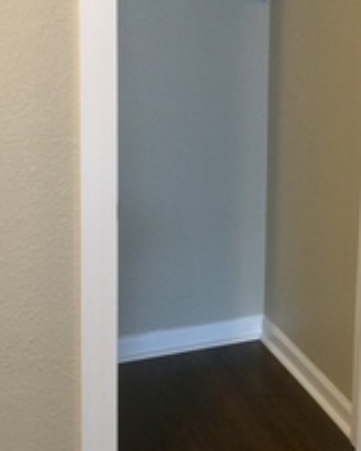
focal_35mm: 66
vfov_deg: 28.0
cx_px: 315
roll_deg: -1.9
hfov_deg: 22.7
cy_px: 77
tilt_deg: -9.7
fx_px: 881
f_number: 2.2
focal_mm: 4.15
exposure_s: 1/15
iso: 50
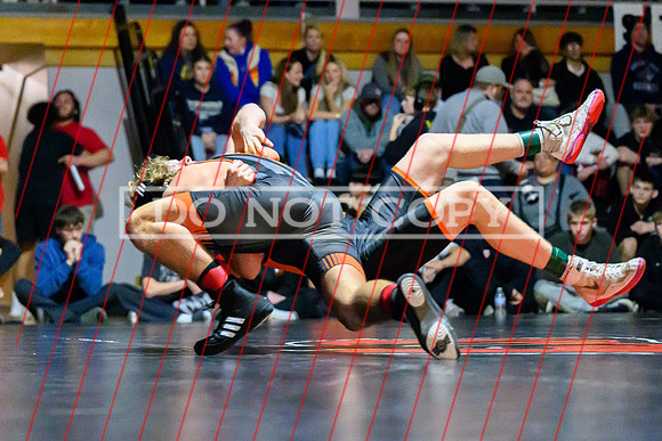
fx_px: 2254
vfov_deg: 11.2
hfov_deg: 16.7
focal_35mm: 123
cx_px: 248
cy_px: 196
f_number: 2.8
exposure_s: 1/640
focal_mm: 79
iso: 16000
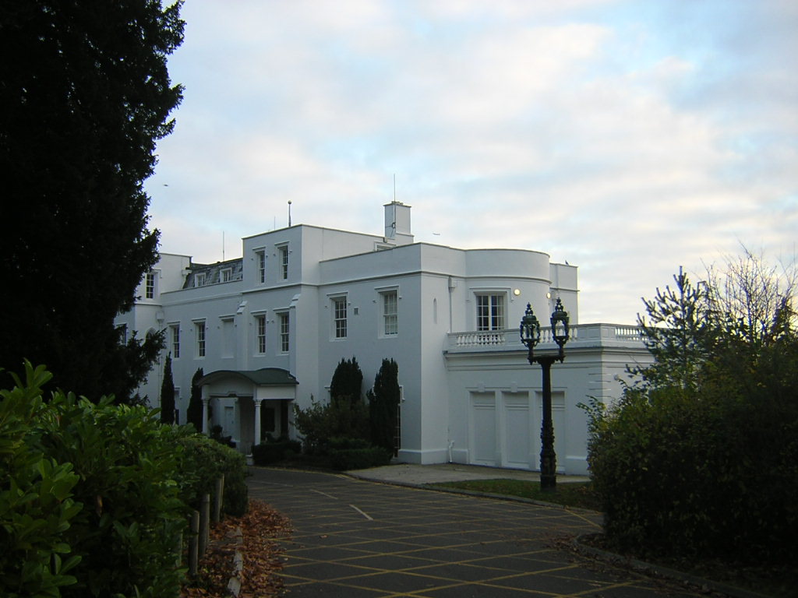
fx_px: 830
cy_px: 299
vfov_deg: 39.7
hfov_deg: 51.4
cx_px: 399
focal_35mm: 36
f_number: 2.6
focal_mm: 4.7
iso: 100
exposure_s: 1/92.6
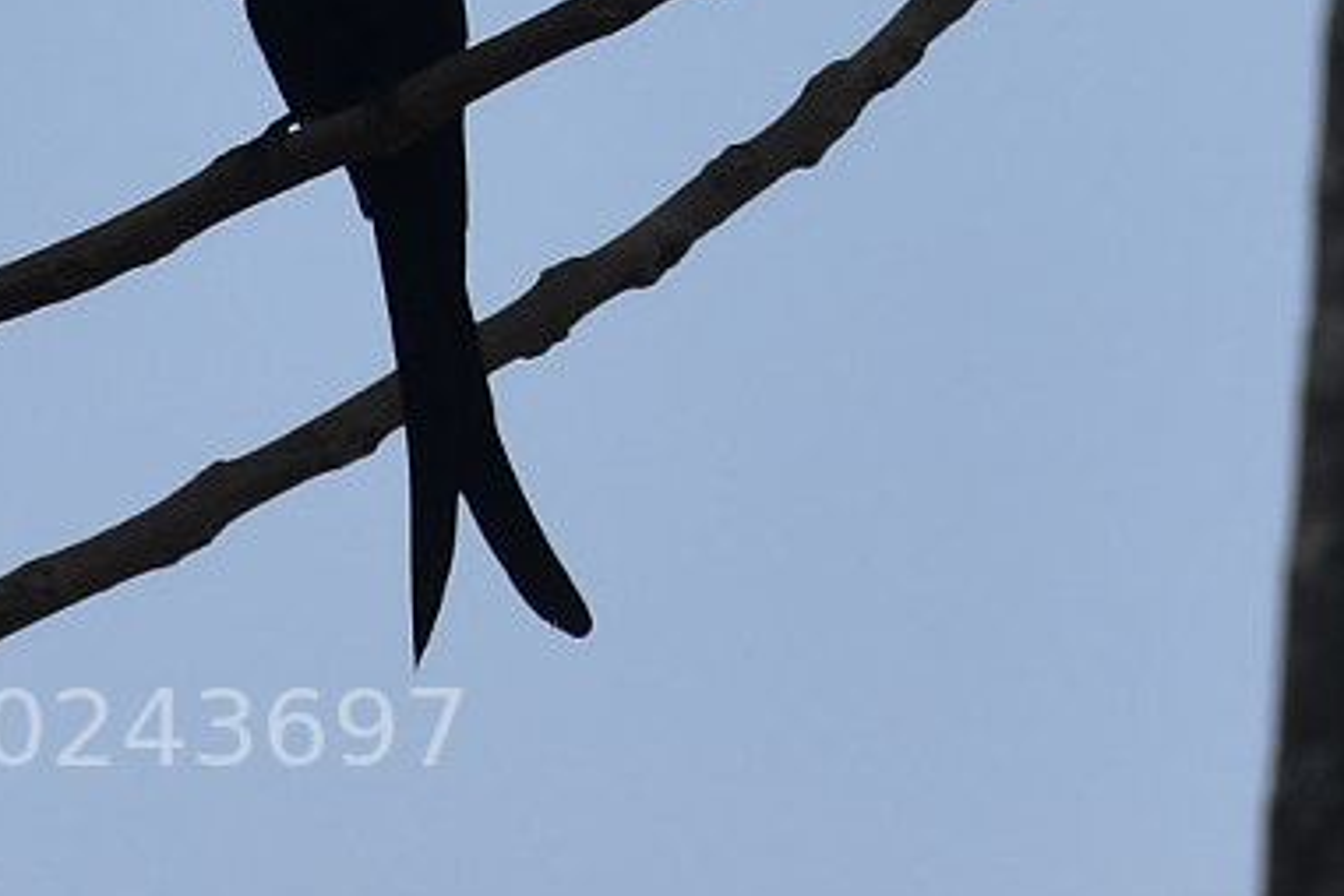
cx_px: 1443
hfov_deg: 2.3
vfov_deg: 1.6
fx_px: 32925
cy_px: -875
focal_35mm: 882
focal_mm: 140
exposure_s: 1/1000
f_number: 8
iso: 320
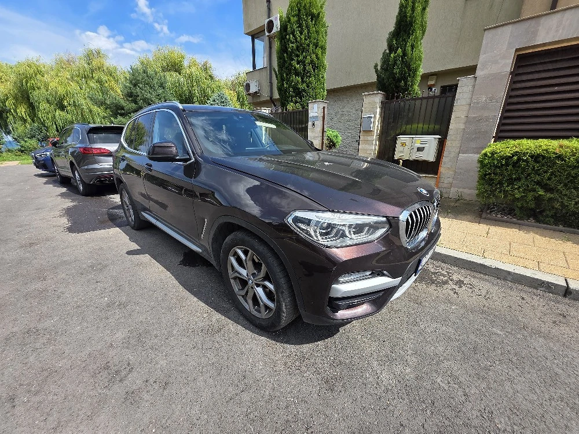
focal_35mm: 13
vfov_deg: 89.9
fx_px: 217
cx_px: 290
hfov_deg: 106.2
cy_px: 217
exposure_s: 1/1429
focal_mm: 2.2
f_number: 1.9
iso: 40
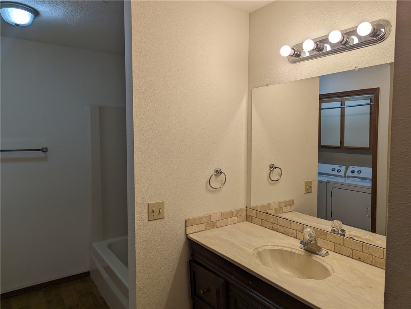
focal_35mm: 24
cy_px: 154
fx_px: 285
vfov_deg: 56.9
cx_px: 206
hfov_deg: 71.5
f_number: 1.85
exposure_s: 1/198
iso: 43
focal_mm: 6.81
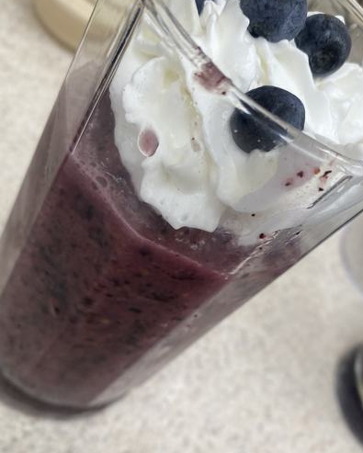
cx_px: 227
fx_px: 483
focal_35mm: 36
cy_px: 266
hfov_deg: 40.9
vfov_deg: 50.0
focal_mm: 4.25
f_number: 1.8
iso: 80
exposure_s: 1/120
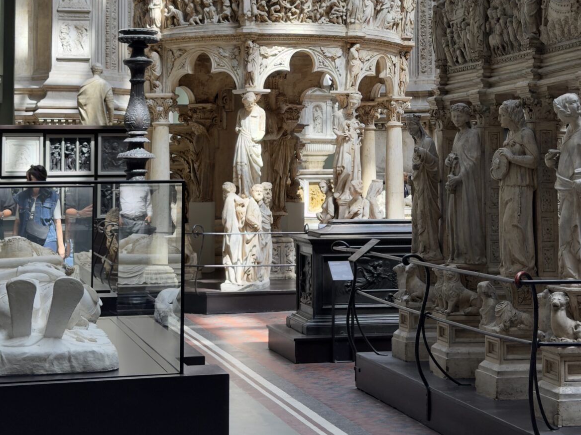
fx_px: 1326
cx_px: 334
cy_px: 58
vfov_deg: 18.4
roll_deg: +0.0
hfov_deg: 24.7
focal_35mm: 79
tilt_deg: +4.7
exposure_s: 1/170
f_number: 1.78
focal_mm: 6.76
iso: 64
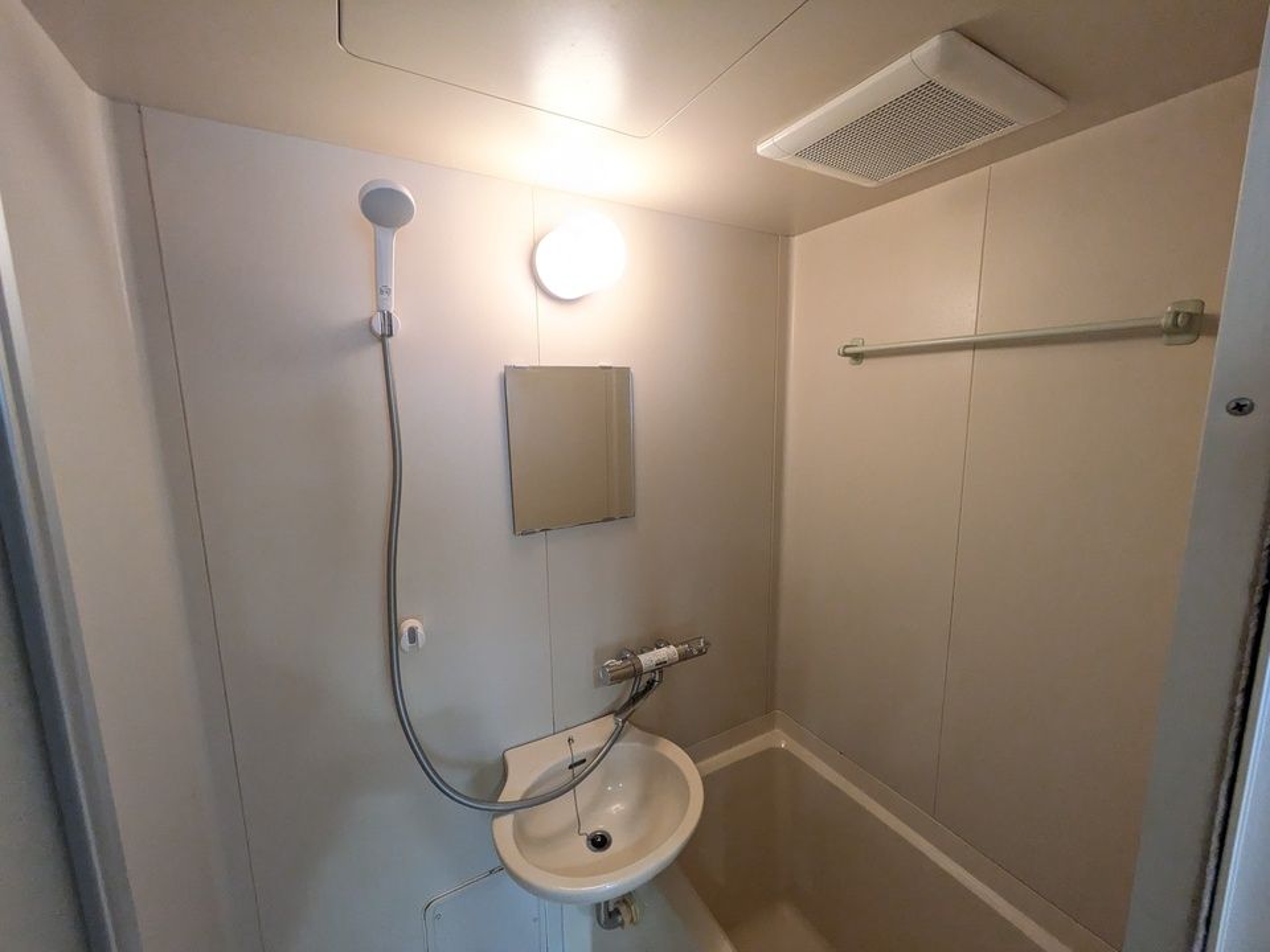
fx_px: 514
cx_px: 635
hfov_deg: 102.1
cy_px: 476
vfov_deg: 85.7
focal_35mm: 14
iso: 569
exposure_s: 1/60
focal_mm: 1.83
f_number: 2.2
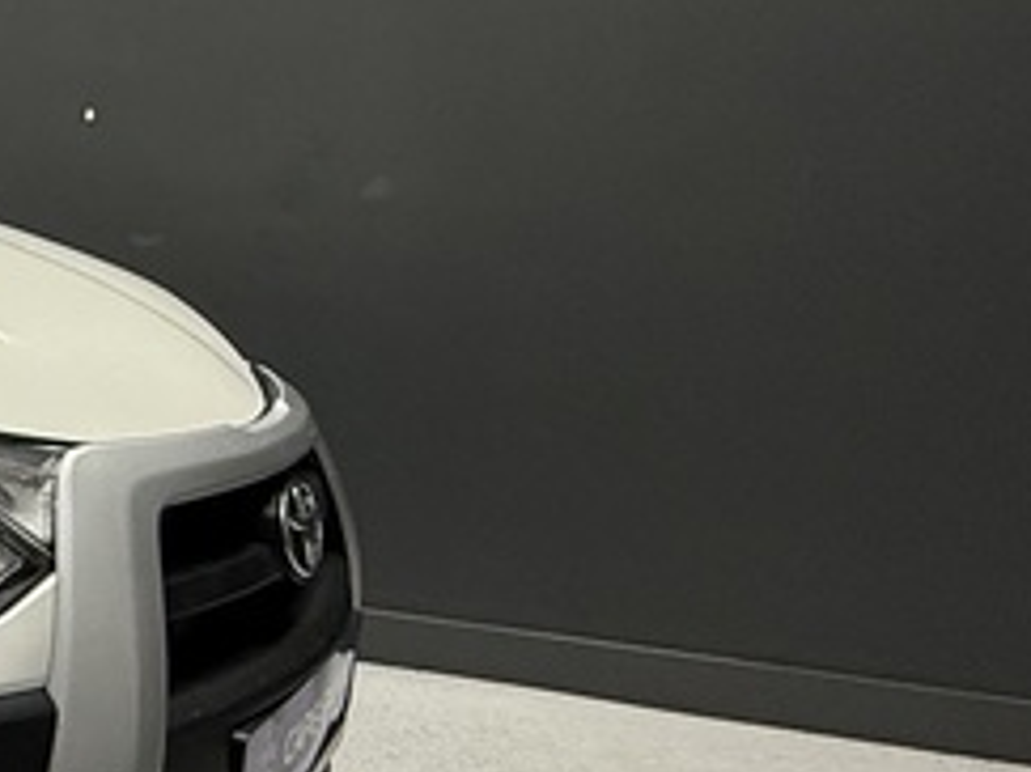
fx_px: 1756
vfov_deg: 24.8
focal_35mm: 59
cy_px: 420
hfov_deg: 22.4
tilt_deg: -9.2
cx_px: -738
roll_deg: +1.0
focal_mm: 2.22
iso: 160
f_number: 2.2
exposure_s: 1/100
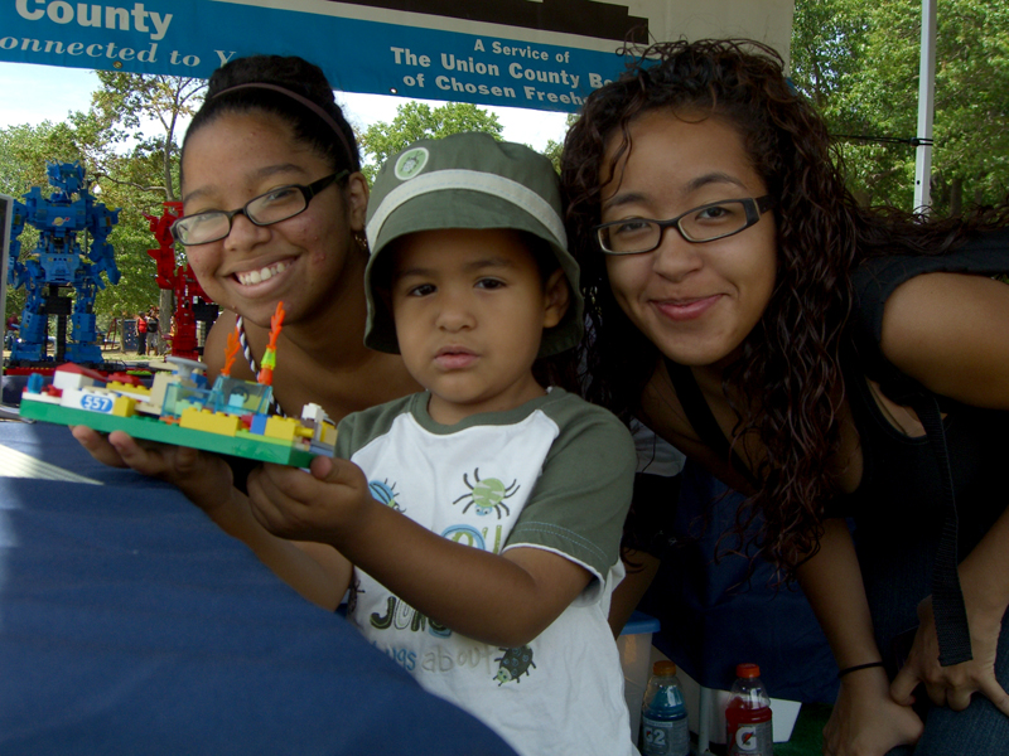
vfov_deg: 37.7
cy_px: 378
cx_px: 504
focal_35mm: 38
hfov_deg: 49.0
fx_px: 1108
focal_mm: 7.9
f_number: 4
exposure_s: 1/320
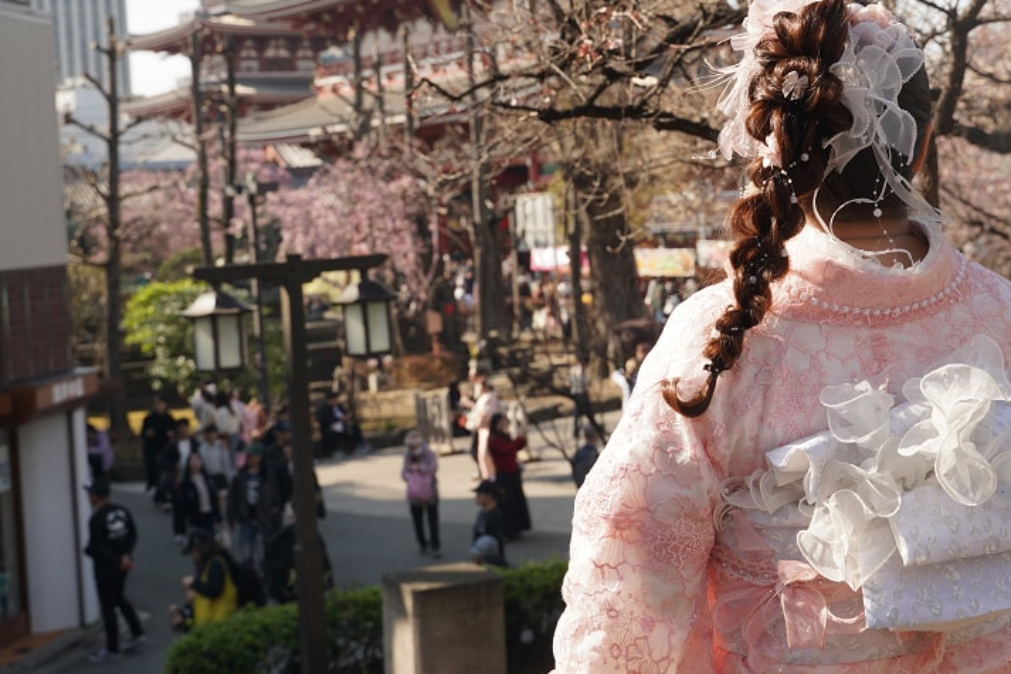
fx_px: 1797
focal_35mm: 64
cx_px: 675
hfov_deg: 31.2
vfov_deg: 21.1
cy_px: 194
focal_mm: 38
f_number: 5.6
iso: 100
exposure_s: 1/125
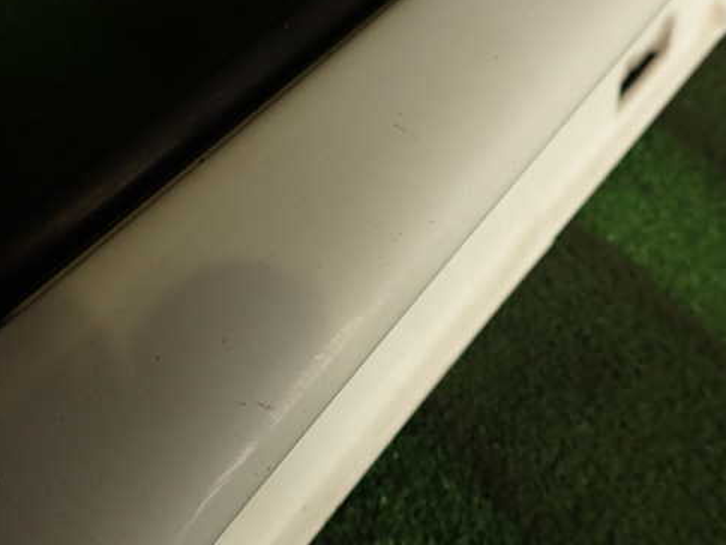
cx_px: 300
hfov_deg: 58.0
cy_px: 270
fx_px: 650
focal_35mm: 31
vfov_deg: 45.4
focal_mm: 4.5
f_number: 2.8
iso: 100
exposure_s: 1/100
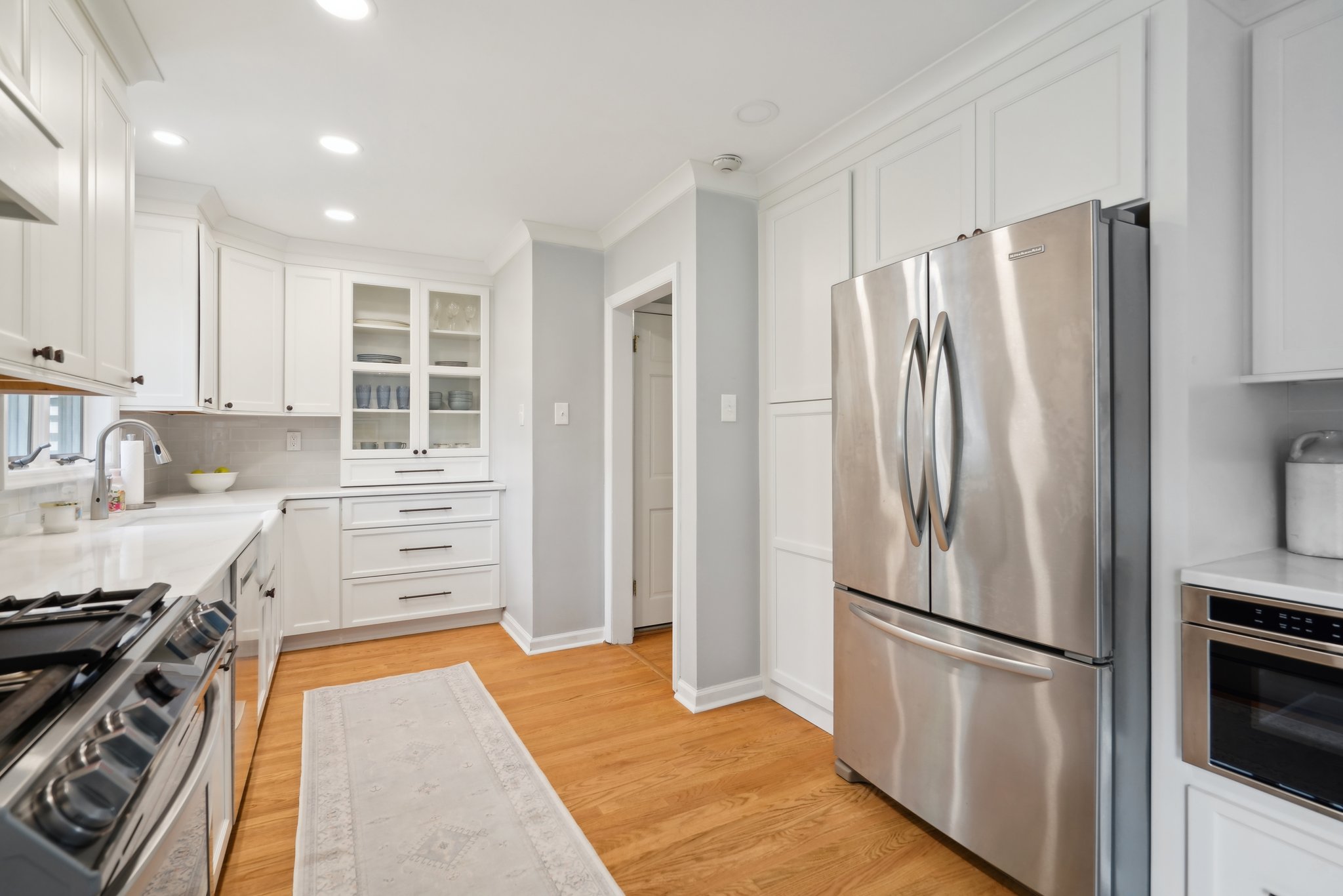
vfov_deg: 73.8
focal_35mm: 16
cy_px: 448
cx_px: 672
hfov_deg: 96.7
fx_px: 597
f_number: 8
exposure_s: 1/5
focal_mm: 16
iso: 400
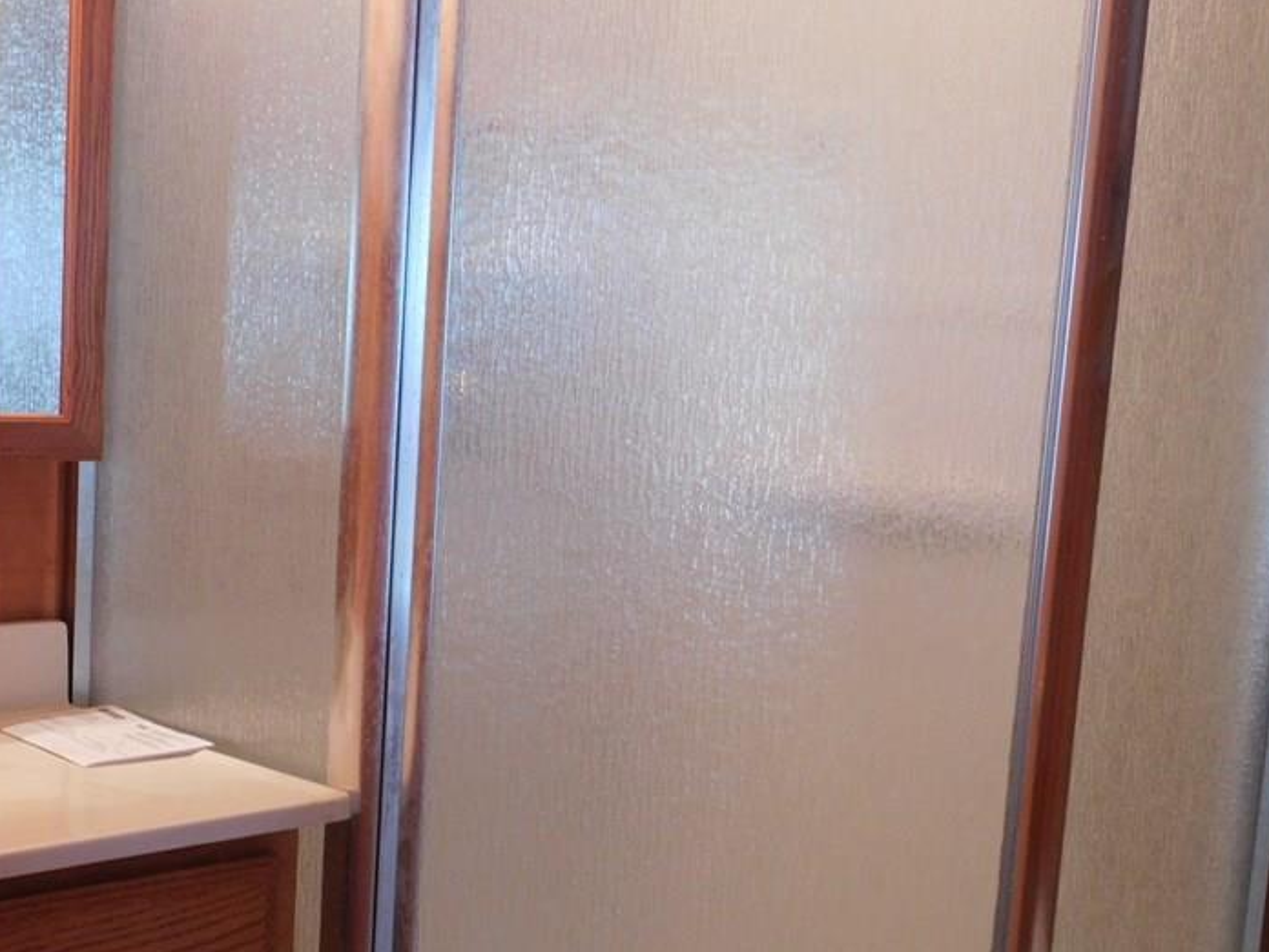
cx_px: 565
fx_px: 1943
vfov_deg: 27.4
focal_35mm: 53
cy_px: 636
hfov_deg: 36.1
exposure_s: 1/25
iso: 400
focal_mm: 6.3
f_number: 3.5
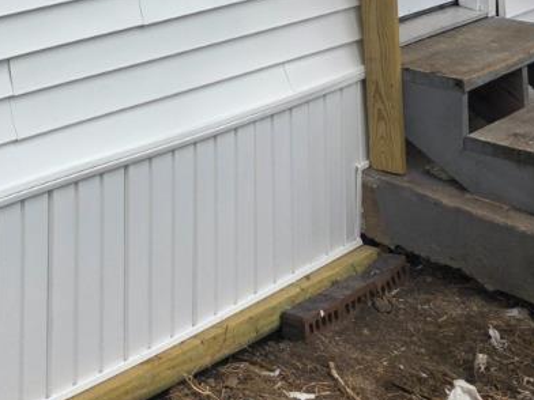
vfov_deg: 14.9
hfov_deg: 19.3
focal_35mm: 88
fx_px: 1358
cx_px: -279
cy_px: -296
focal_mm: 6.3
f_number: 1.7
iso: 80
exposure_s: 1/180
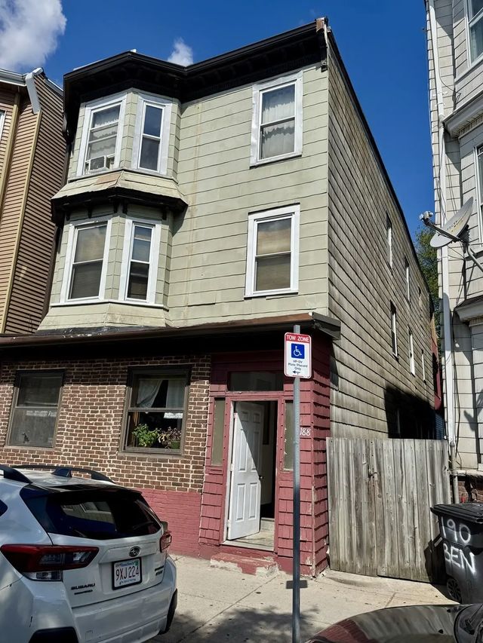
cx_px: 242
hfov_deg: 56.8
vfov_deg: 71.6
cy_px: 322
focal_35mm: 24
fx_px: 446
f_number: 1.78
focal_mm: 6.76
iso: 80
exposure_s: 1/7937
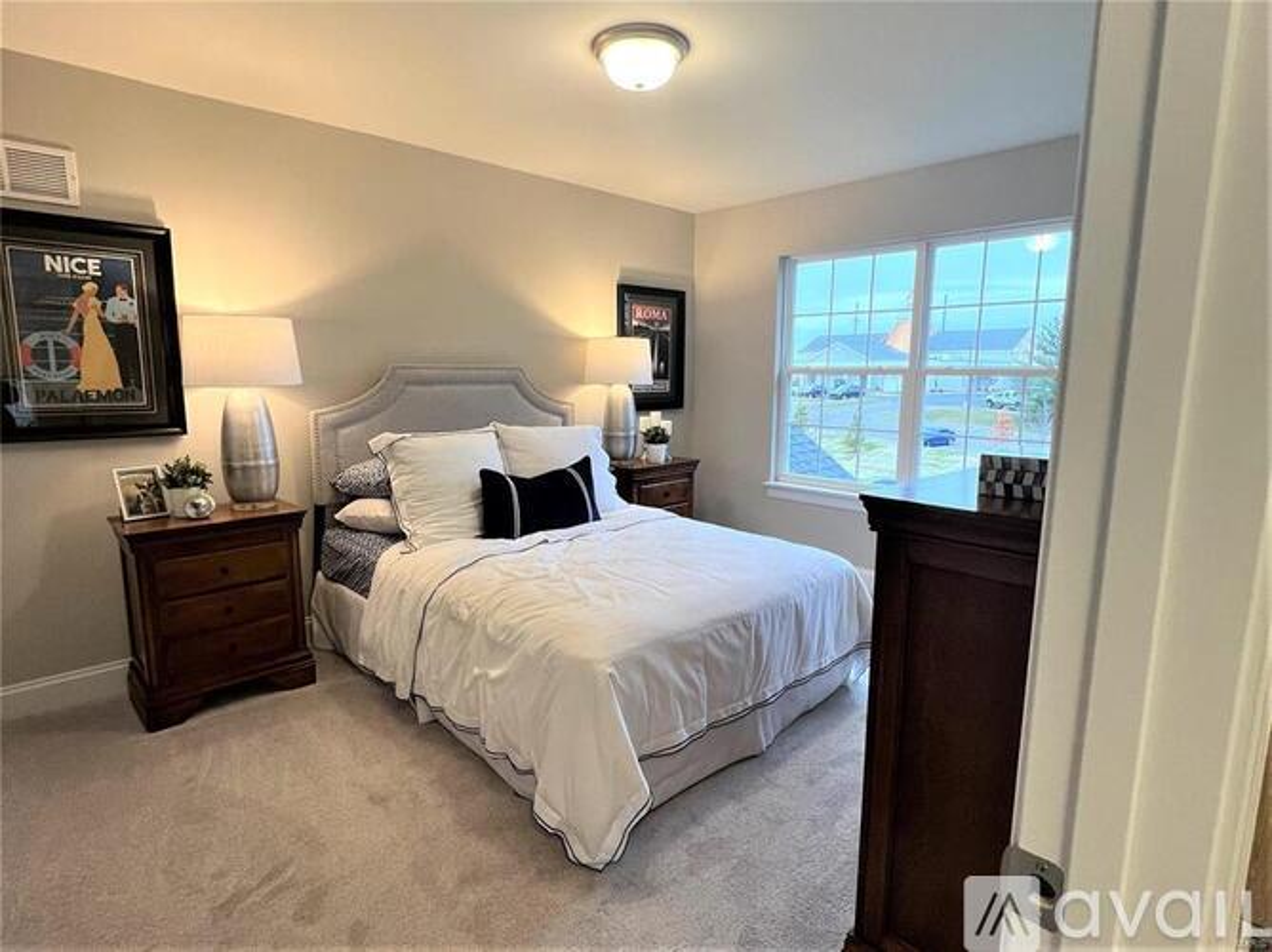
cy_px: 476
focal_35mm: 13
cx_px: 636
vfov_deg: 89.8
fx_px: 477
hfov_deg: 106.2
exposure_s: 1/120
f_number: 1.8
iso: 160
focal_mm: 1.57
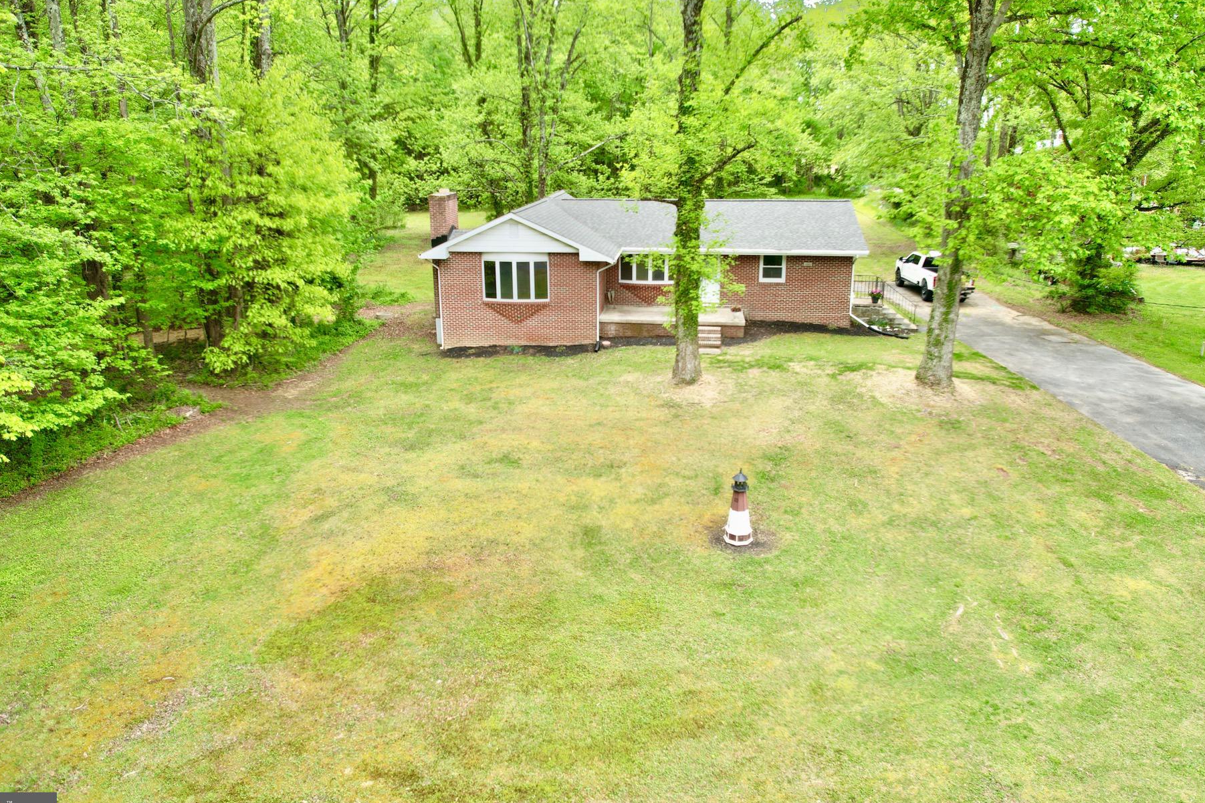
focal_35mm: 25
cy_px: 385
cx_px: 593
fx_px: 837
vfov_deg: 51.3
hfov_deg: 71.5
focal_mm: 8.38
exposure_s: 1/240
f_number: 2.8
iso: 110
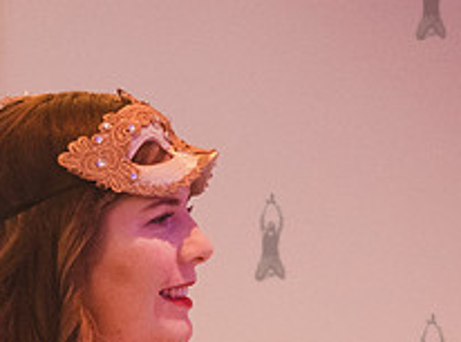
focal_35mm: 559
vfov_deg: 2.6
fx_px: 7419
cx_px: -10
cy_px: 315
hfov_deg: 3.6
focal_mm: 170
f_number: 3.5
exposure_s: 1/320
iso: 8000
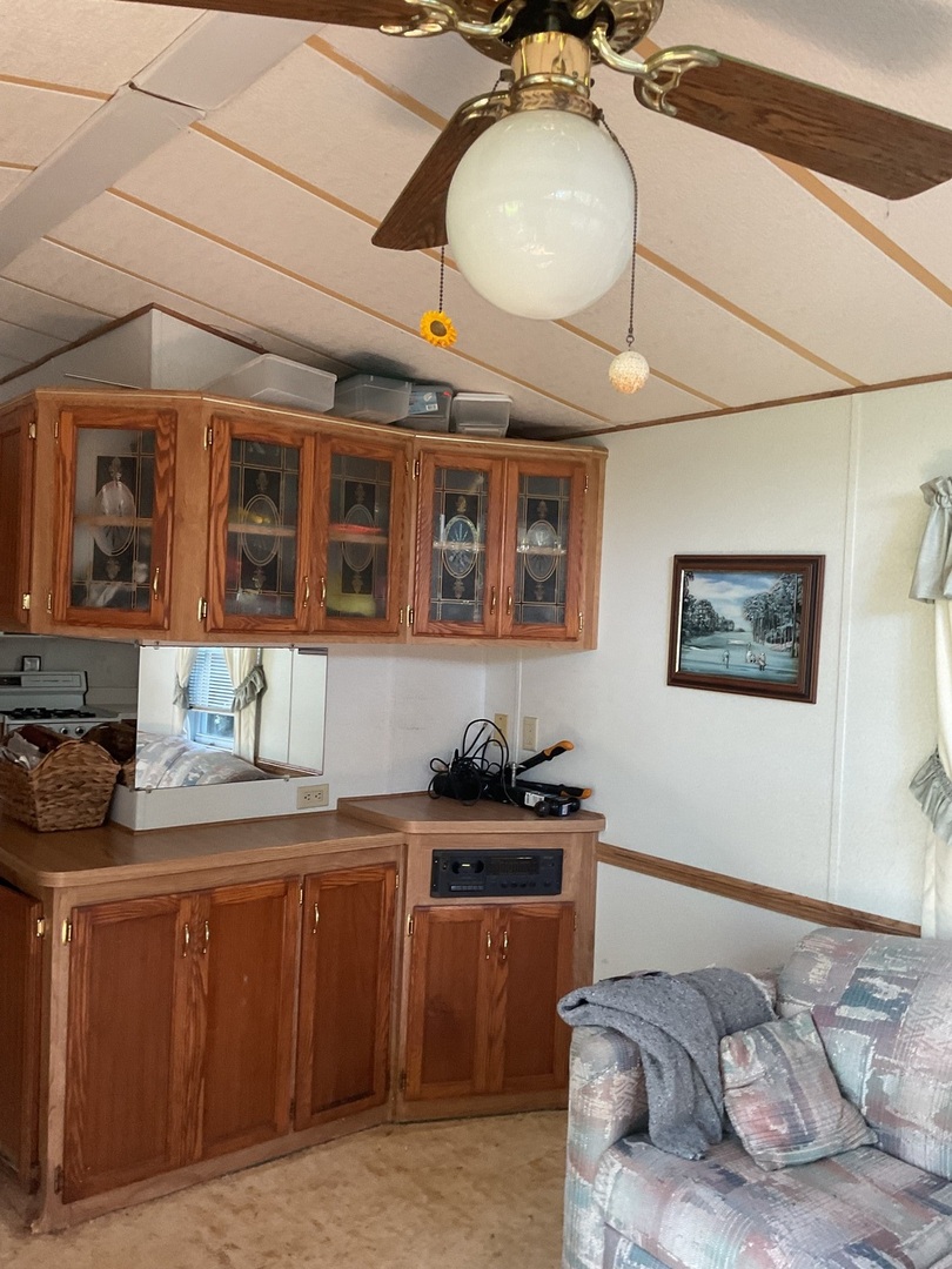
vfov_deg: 61.7
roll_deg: -2.3
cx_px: 476
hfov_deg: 48.2
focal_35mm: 29
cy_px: 634
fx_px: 1063
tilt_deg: +0.0
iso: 125
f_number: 1.8
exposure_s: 1/60
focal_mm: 3
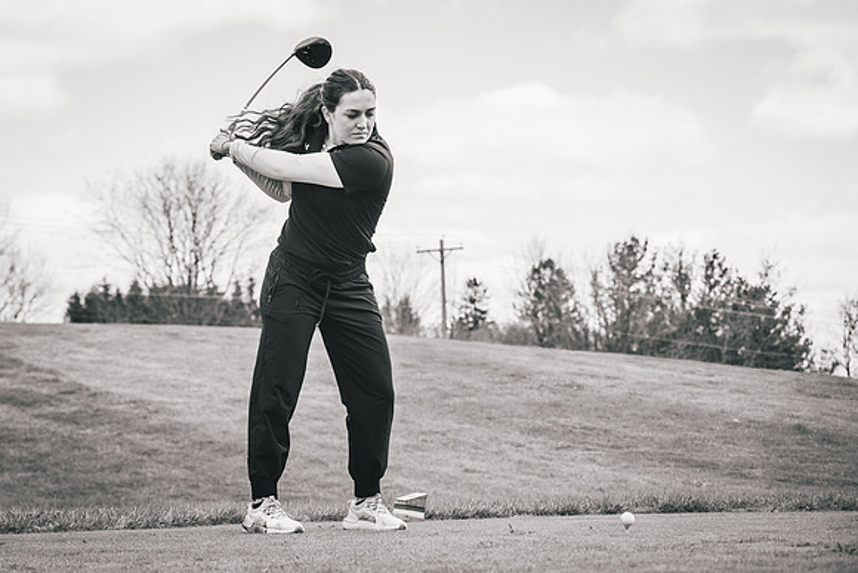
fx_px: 2720
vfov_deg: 12.0
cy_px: 285
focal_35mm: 114
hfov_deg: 17.9
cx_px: 371
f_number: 6.3
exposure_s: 1/1000
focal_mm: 100
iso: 640
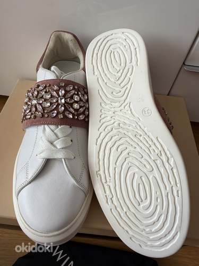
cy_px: 133
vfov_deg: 71.6
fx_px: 184
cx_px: 100
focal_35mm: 24
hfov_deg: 56.8
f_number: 2.2
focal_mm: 2.22
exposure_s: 1/99
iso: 50
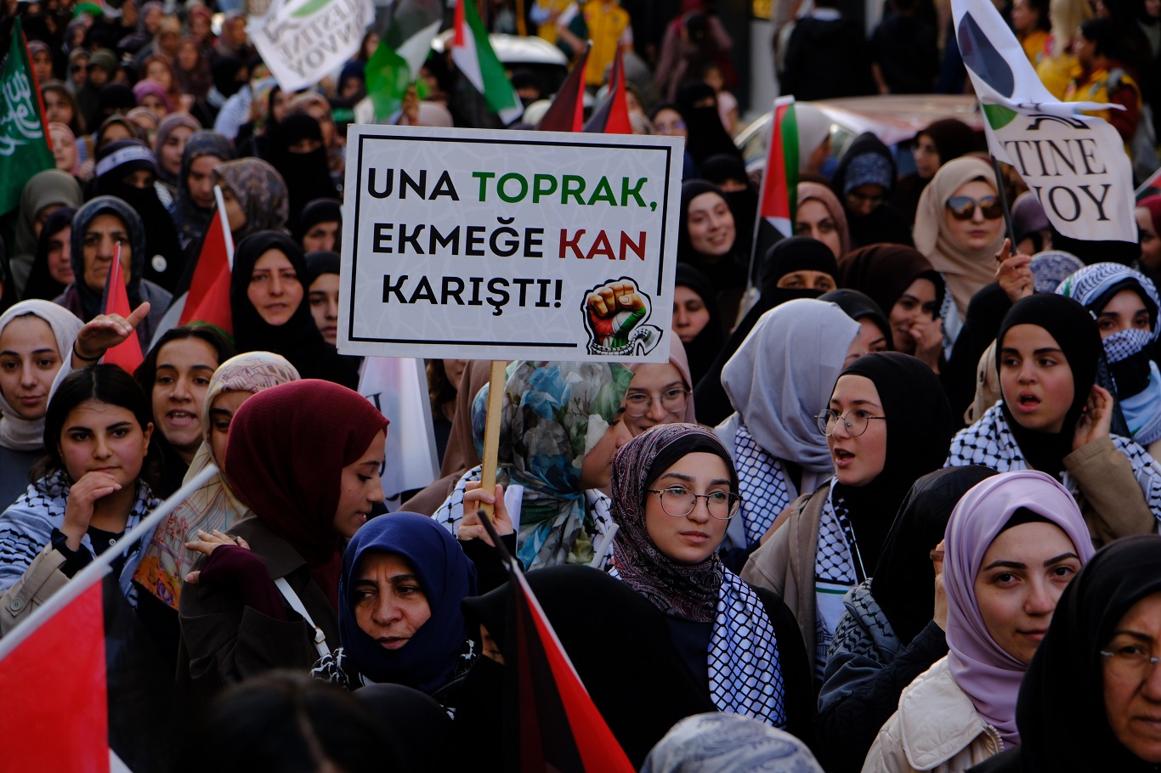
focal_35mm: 120
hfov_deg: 17.1
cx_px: 580
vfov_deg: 11.4
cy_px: 386
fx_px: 3869
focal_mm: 80
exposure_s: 1/200
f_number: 4.5
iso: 400
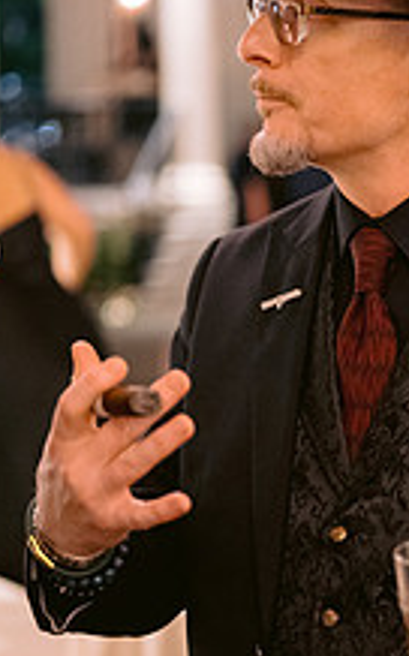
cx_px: 433
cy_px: 382
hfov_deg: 12.3
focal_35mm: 105
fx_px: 1875
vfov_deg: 19.8
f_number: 1.8
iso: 2000
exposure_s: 1/30
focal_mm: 50
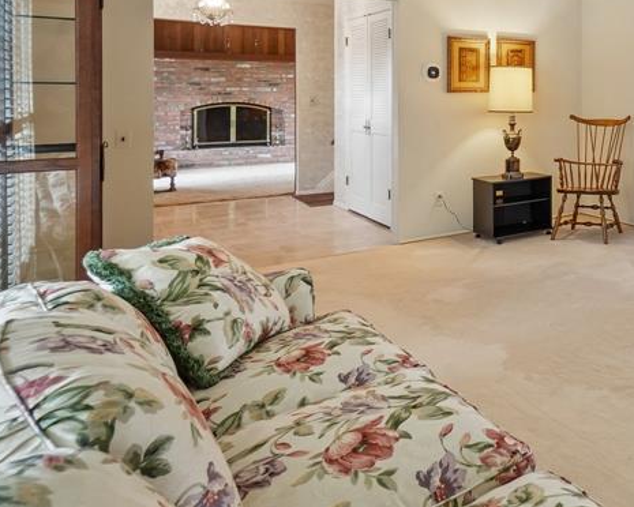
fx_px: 582
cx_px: 648
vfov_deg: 44.7
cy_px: 99
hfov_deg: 46.7
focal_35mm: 31
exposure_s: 1/8
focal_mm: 10
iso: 400
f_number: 8
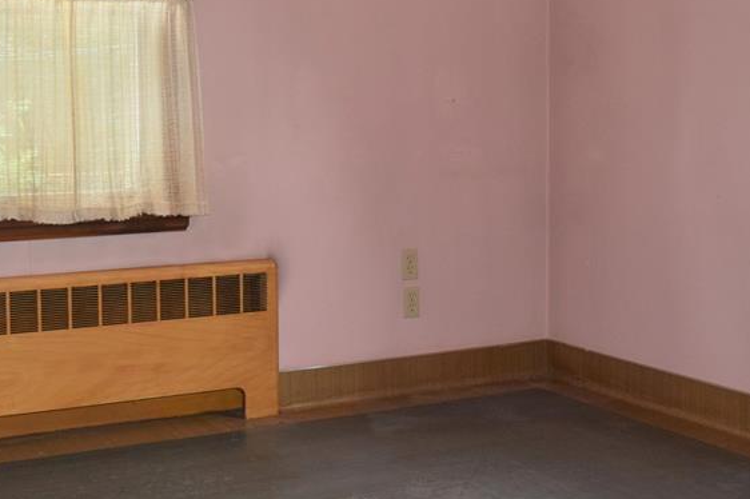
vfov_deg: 23.1
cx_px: 416
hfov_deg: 34.5
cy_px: 132
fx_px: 1208
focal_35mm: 58
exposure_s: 1/100
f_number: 5
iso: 800
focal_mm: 20
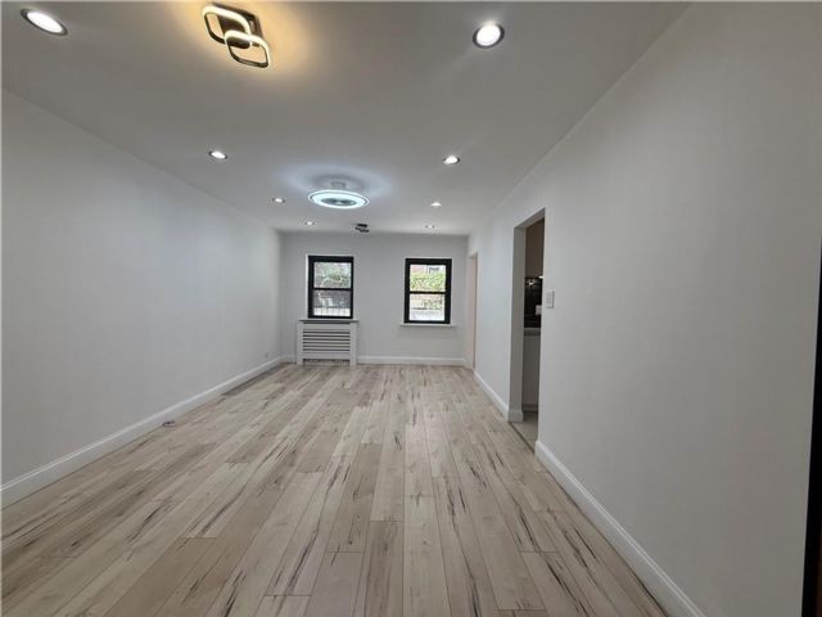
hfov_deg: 102.1
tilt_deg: -1.4
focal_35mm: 14
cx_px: 411
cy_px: 308
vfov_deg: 85.7
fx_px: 332
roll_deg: -1.2
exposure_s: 1/120
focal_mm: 2.22
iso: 100
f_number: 2.2
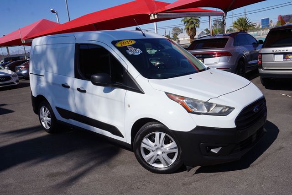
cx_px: 146
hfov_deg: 62.0
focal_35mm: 30
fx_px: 243
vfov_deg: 43.6
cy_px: 98
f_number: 14
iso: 100
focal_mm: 20
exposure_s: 1/200
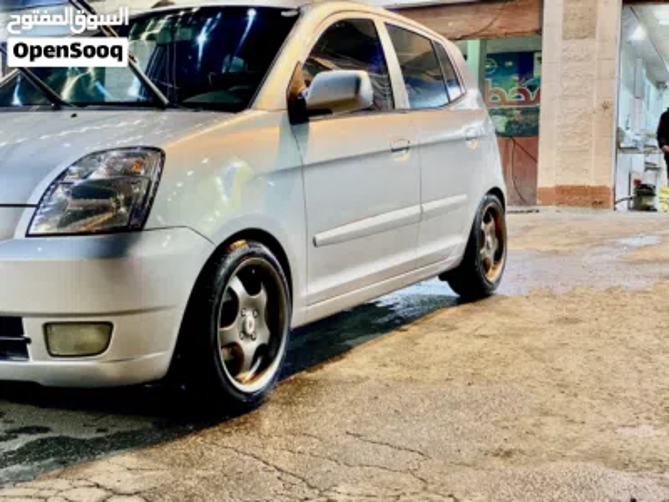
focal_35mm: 52
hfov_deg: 36.8
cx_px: 334
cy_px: 251
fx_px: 1005
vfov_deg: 28.0
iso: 200
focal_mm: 6
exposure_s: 1/33
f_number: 2
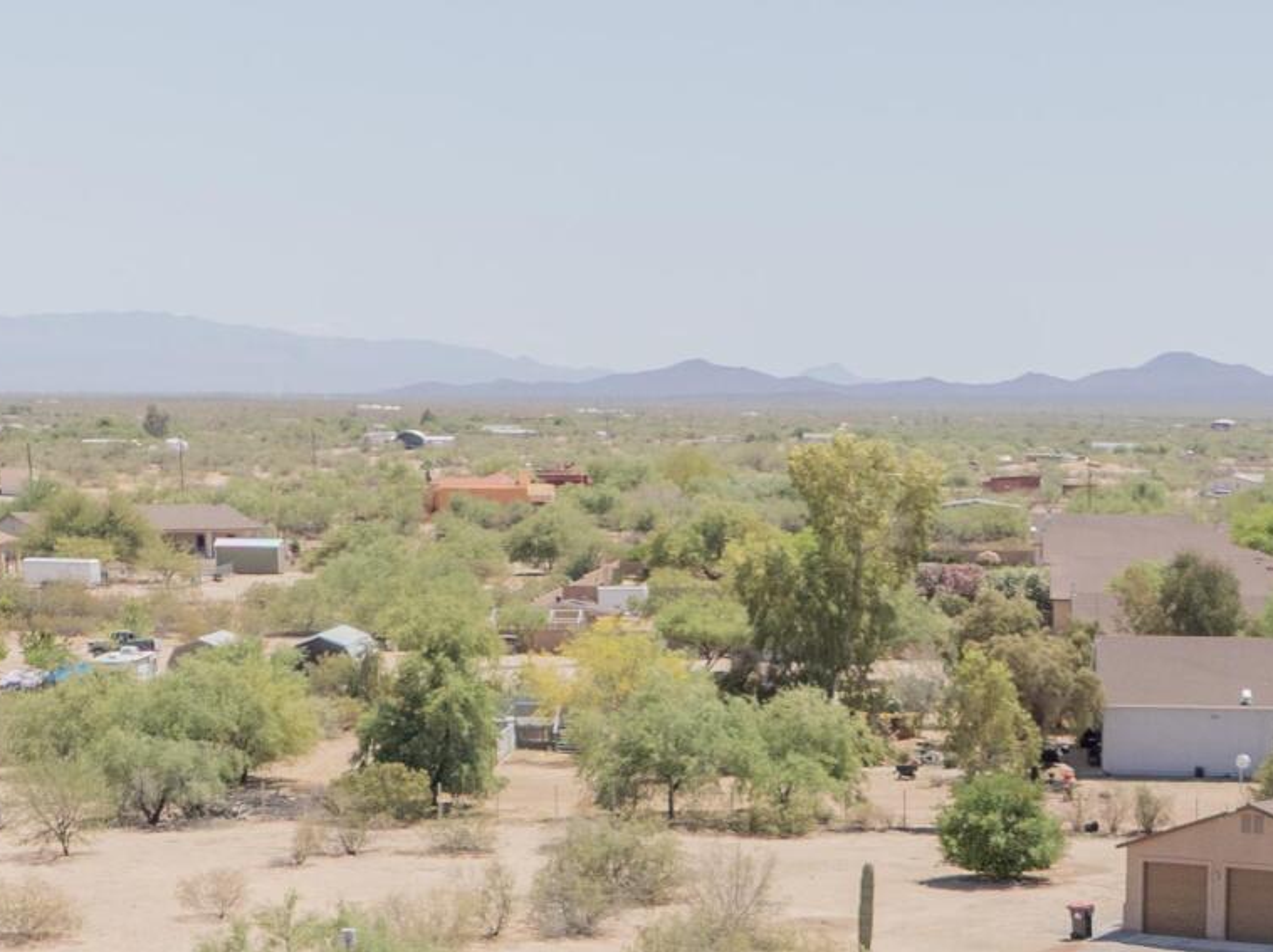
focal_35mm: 95
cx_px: 1043
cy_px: 1711
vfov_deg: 13.8
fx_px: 3490
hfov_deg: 20.4
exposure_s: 1/25
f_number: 2.8
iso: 100
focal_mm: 12.29
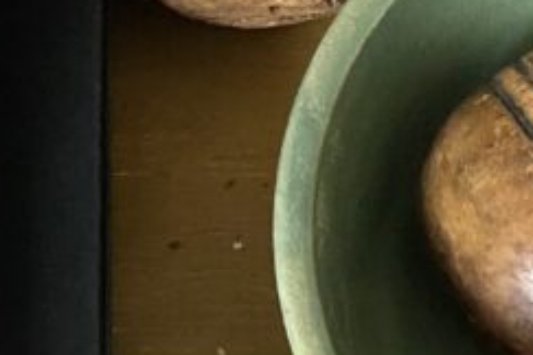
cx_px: 145
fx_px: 3375
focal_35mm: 228
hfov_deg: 9.0
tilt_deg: -62.6
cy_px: 164
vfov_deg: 6.0
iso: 640
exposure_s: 1/40
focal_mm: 6
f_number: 2
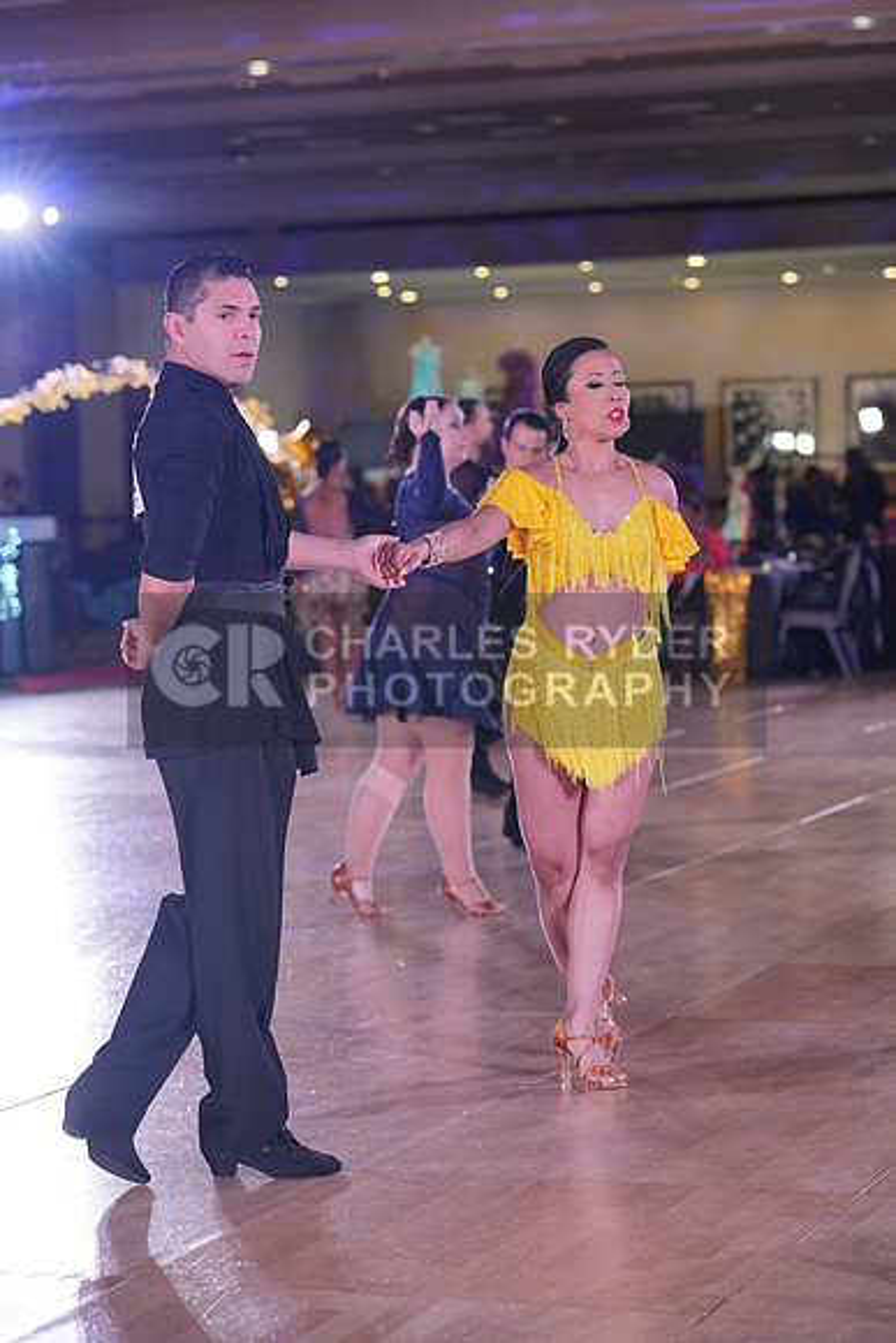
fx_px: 3358
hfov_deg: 15.2
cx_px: 448
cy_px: 672
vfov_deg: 22.6
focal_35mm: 90
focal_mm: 90
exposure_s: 1/400
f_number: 4
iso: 1600
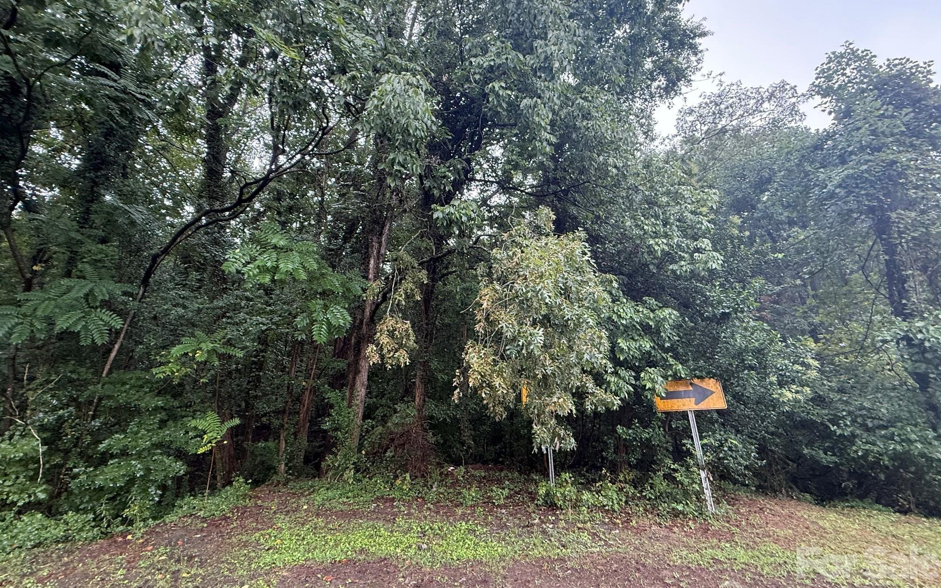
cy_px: 281
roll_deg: +1.5
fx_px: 385
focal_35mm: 15
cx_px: 469
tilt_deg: +15.5
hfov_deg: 101.5
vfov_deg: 74.7
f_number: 2.2
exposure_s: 1/99
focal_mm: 2.22
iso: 250
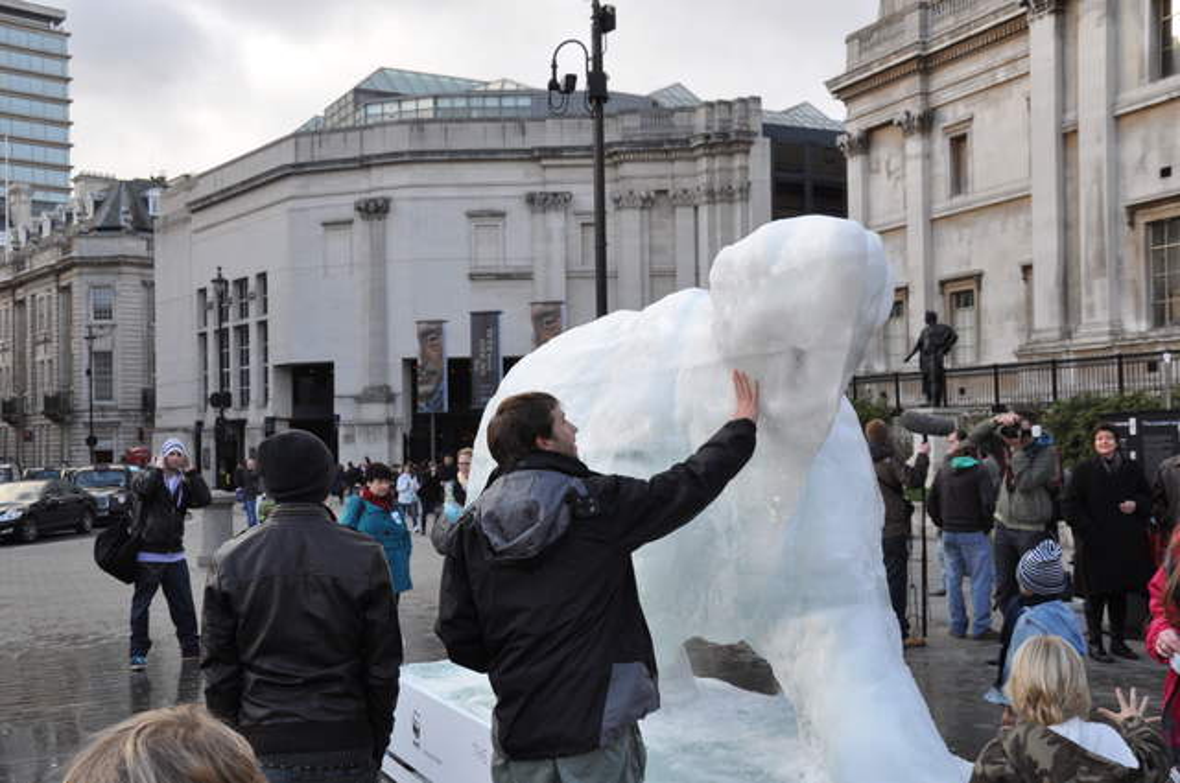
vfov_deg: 34.1
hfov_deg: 49.6
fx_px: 1277
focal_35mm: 39
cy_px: 392
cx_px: 590
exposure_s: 1/250
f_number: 8
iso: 640
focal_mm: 26
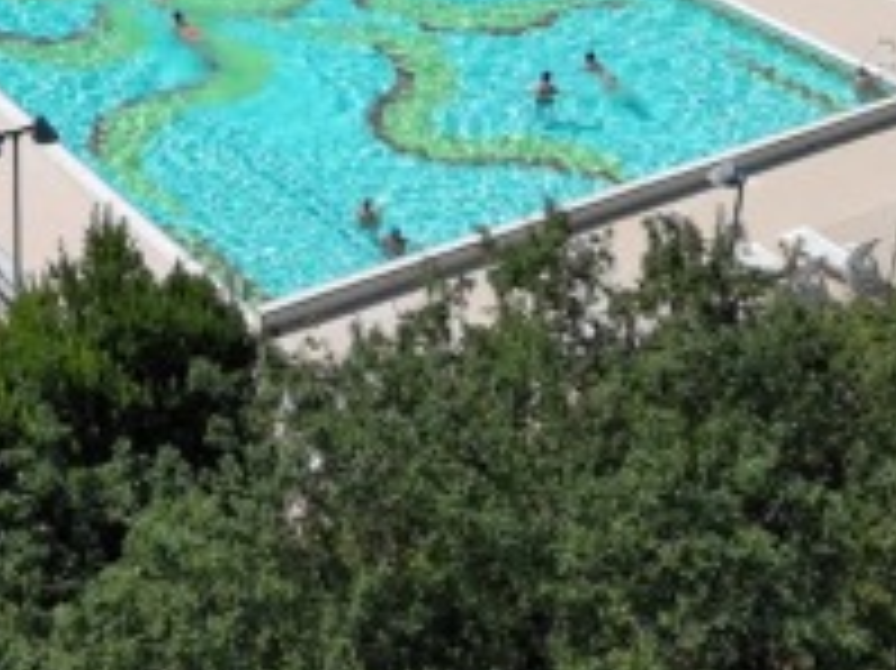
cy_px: -279
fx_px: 1914
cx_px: 117
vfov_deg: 18.1
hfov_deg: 25.6
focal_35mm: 74
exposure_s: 1/4237
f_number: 1.9
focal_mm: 6.67
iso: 111
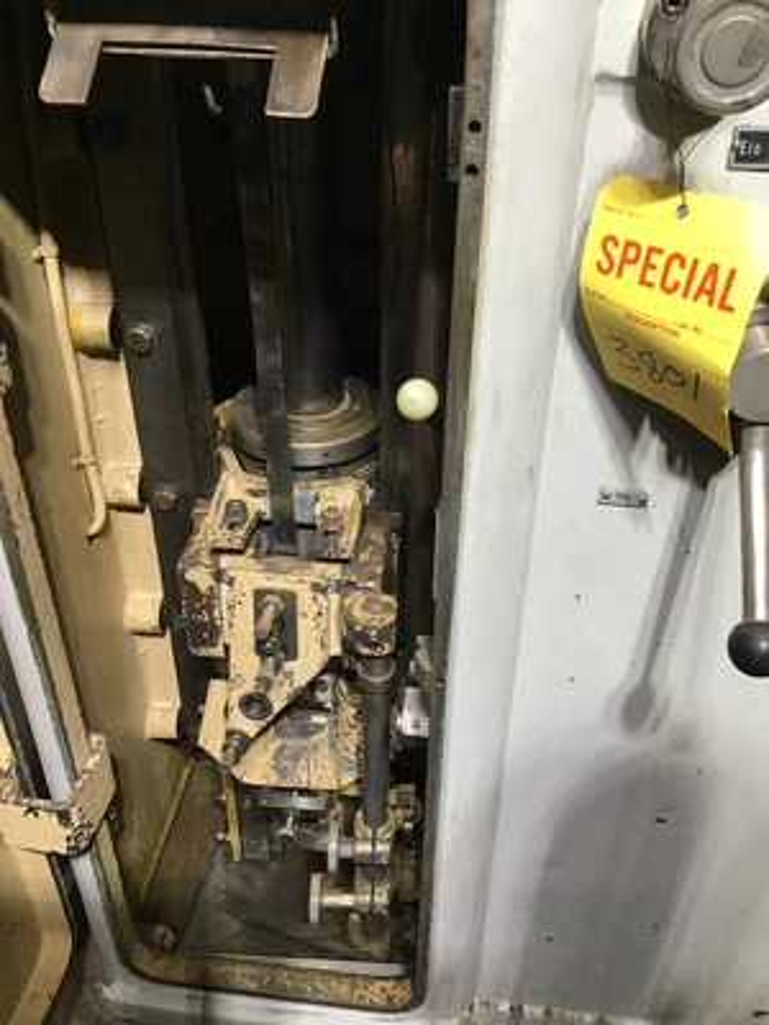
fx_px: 918
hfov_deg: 45.4
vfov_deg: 58.4
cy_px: 512
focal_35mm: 31
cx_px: 384
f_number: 2.4
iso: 64
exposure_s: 1/30
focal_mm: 3.3
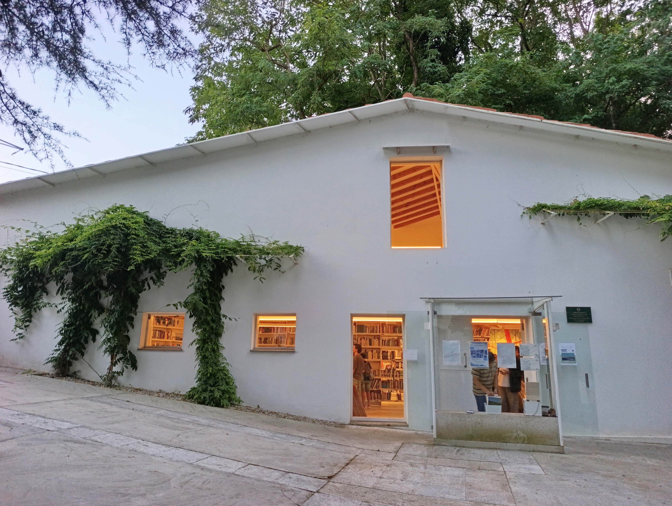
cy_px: 253
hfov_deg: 73.8
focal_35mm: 23
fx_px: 447
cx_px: 336
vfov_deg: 59.0
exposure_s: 1/120
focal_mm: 6.14
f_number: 1.6
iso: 1000
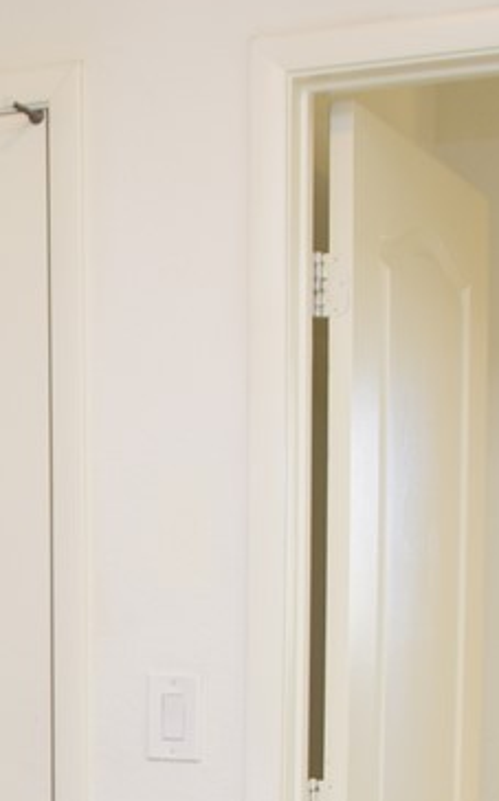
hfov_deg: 15.4
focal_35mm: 82
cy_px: 733
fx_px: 1787
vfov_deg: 24.5
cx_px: -92
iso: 400
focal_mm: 18
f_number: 4
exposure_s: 1/60
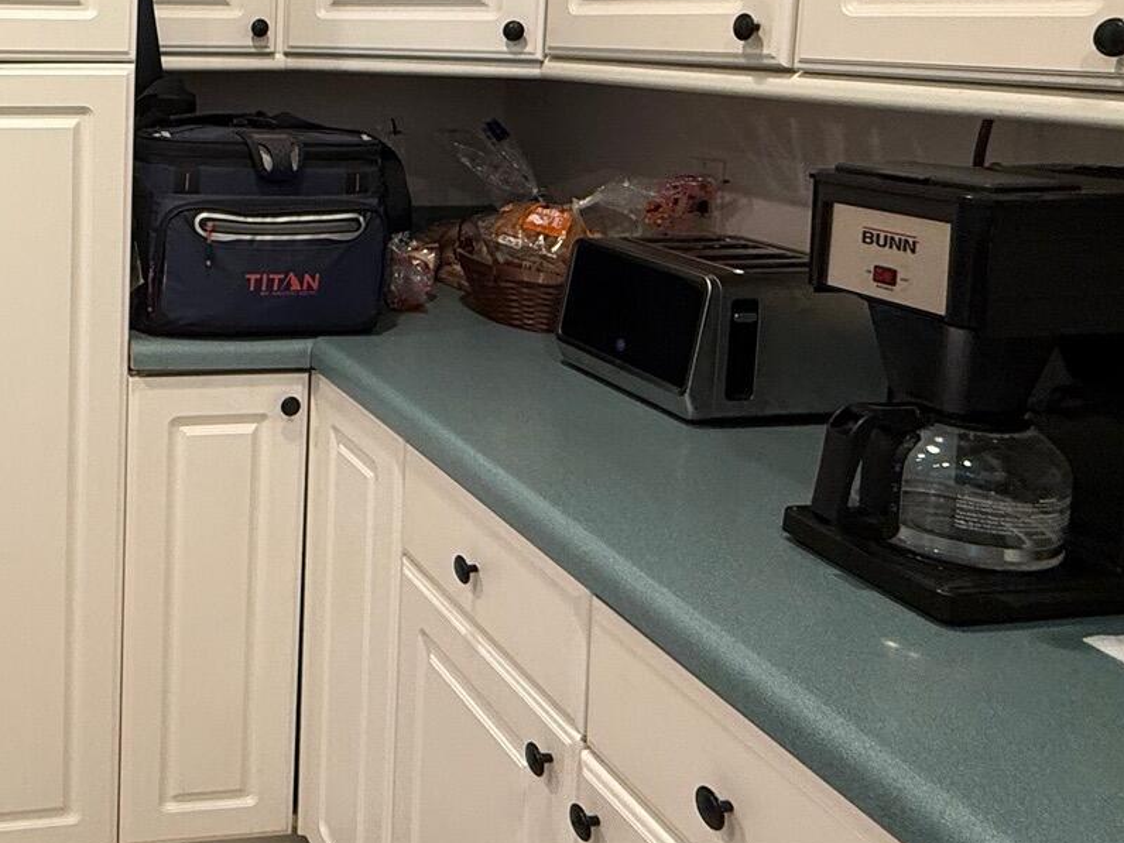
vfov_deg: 37.8
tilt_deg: -5.8
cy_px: 140
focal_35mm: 36
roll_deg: -0.7
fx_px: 1169
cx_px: 21
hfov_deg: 44.4
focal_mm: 2.22
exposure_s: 1/60
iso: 200
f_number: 2.2
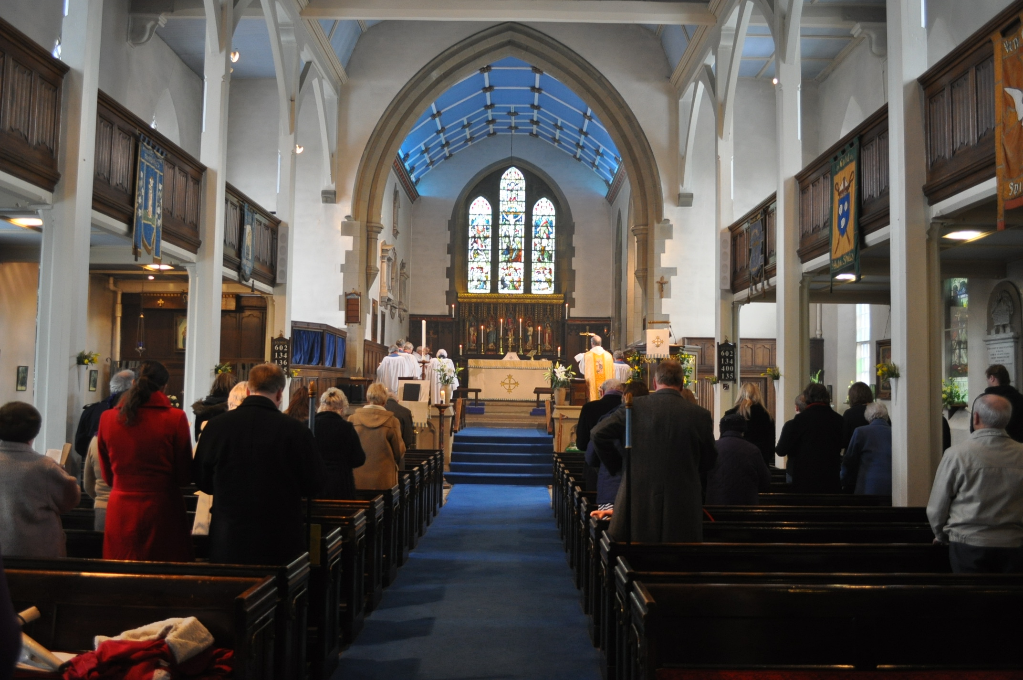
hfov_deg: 57.3
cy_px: 340
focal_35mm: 33
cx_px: 512
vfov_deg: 39.9
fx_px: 937
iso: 800
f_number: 4
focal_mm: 22
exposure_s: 1/40
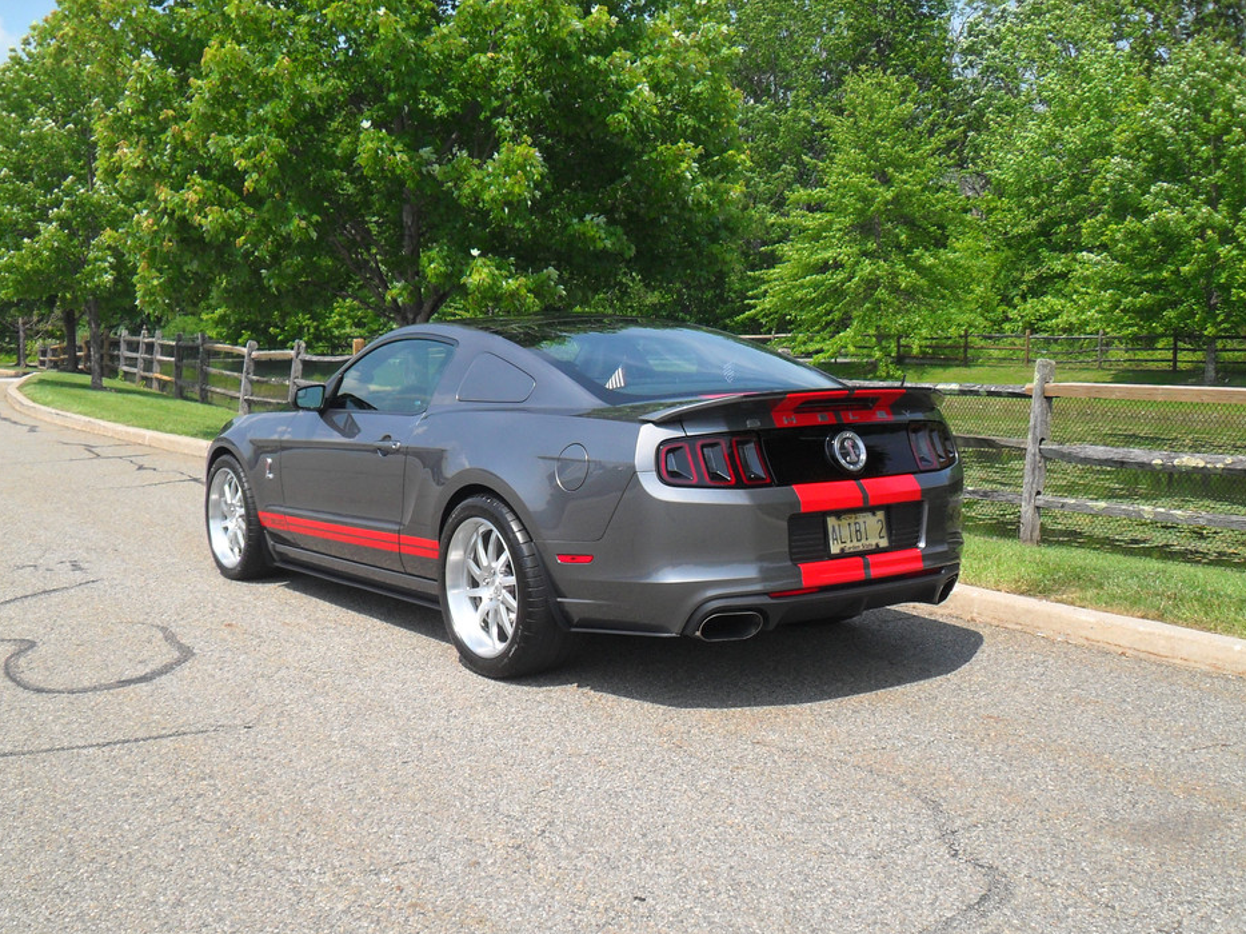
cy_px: 532
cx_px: 620
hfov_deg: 46.8
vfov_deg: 35.9
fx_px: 1439
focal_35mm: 40
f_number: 8.9
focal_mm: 6.2
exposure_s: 1/125
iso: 100
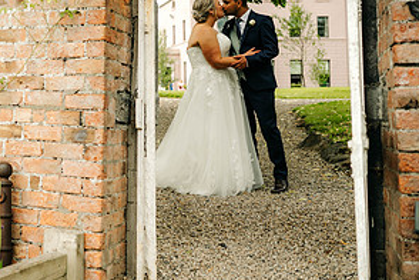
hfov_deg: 27.7
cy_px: 59
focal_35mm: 69
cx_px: 13
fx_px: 803
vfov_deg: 19.5
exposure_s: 1/1250
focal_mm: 35
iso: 100
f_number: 2.2
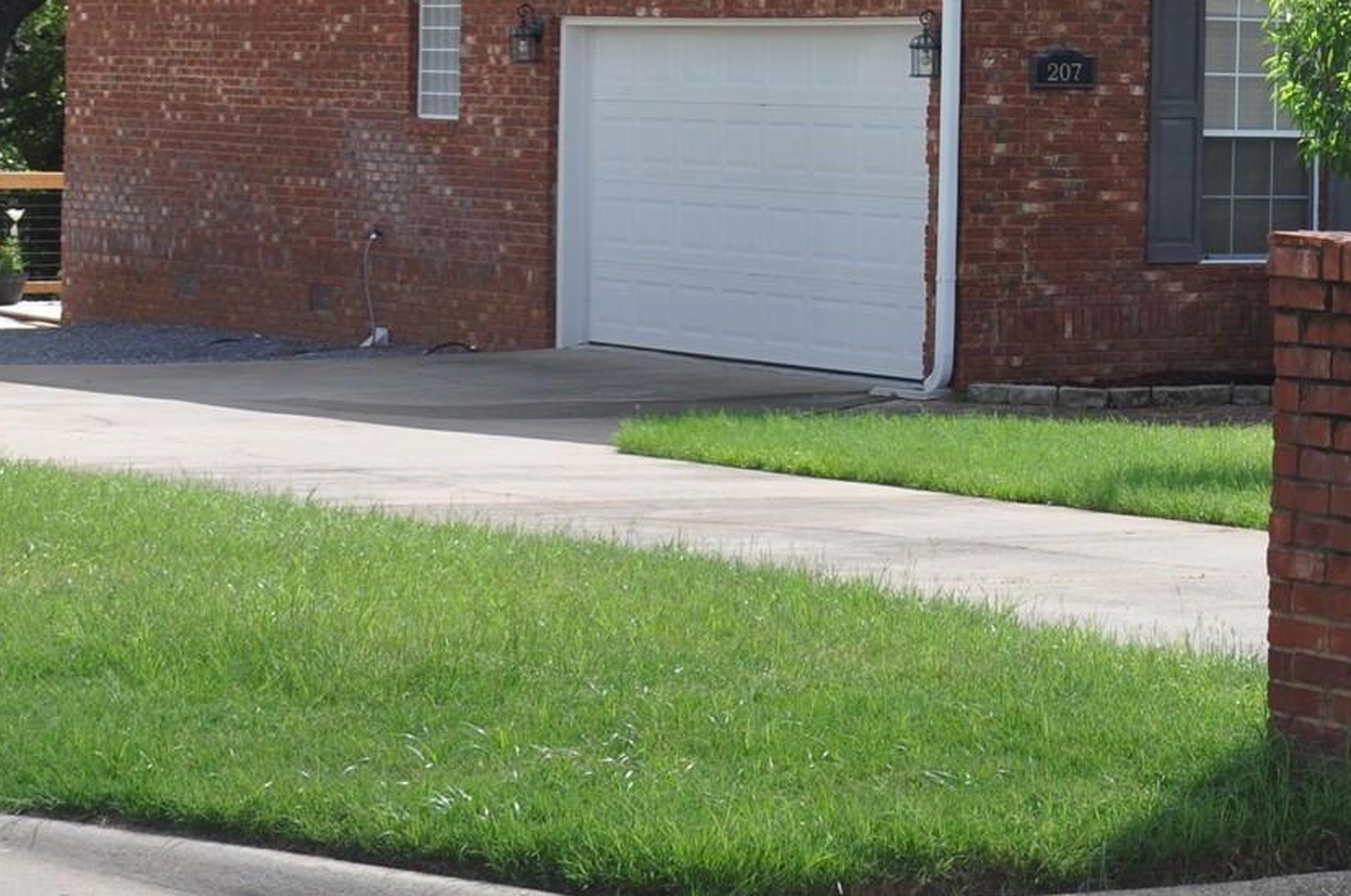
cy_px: 17
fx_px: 4721
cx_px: 1622
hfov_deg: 15.7
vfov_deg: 10.8
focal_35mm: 126
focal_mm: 32
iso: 200
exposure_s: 1/320
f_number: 9
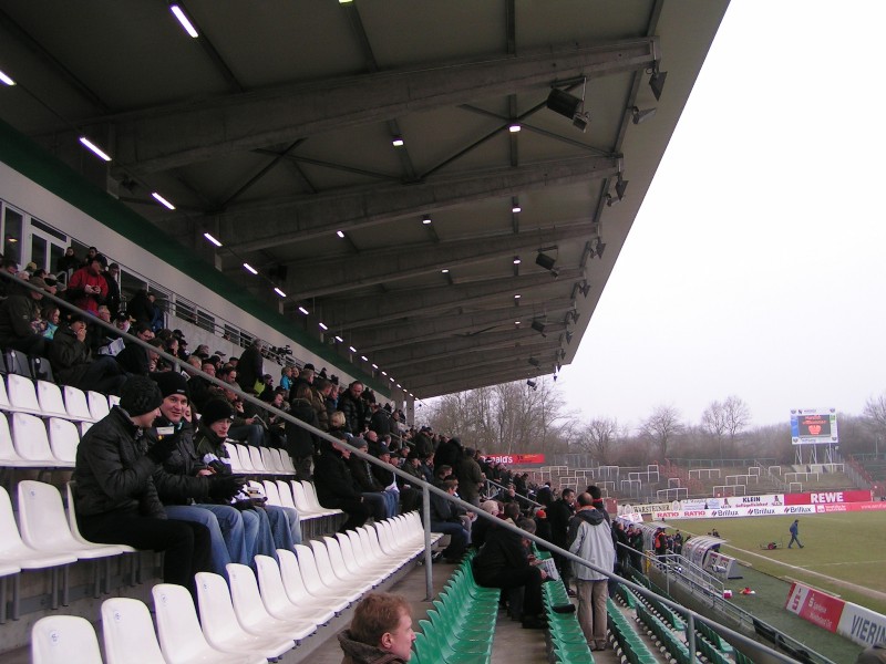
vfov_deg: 37.7
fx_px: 973
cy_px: 332
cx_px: 443
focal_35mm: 38
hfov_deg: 49.0
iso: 50
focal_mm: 5.8
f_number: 4
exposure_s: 1/100
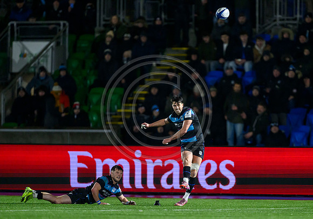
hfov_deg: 4.0
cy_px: 134
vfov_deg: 2.8
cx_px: 202
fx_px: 4480
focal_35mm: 507
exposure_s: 1/3200
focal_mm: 400
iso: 8000
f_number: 3.2
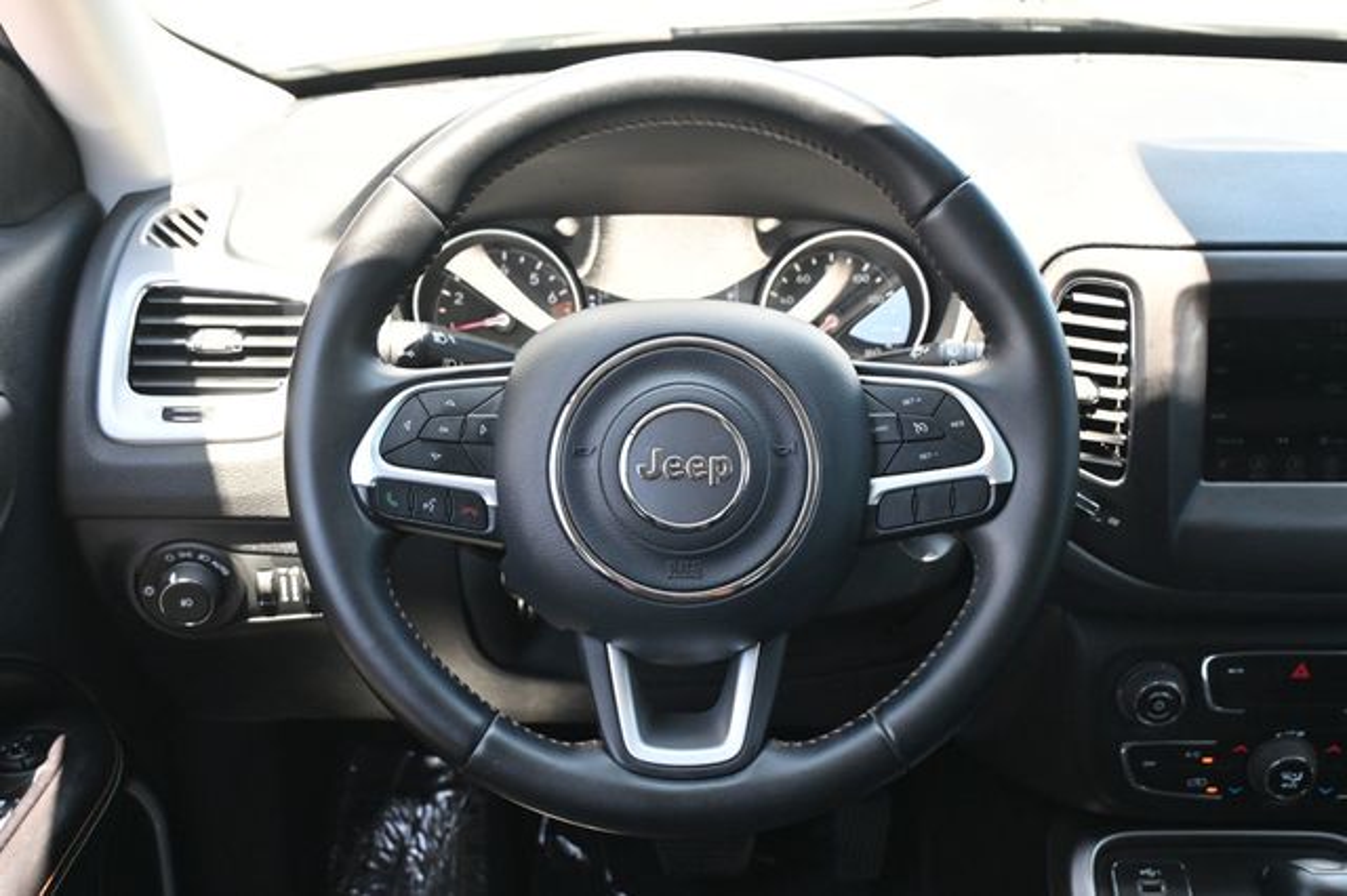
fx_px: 1571
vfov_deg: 31.9
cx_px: 674
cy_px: 448
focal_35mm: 42
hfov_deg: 46.4
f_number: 4.5
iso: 720
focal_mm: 28
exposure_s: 1/125
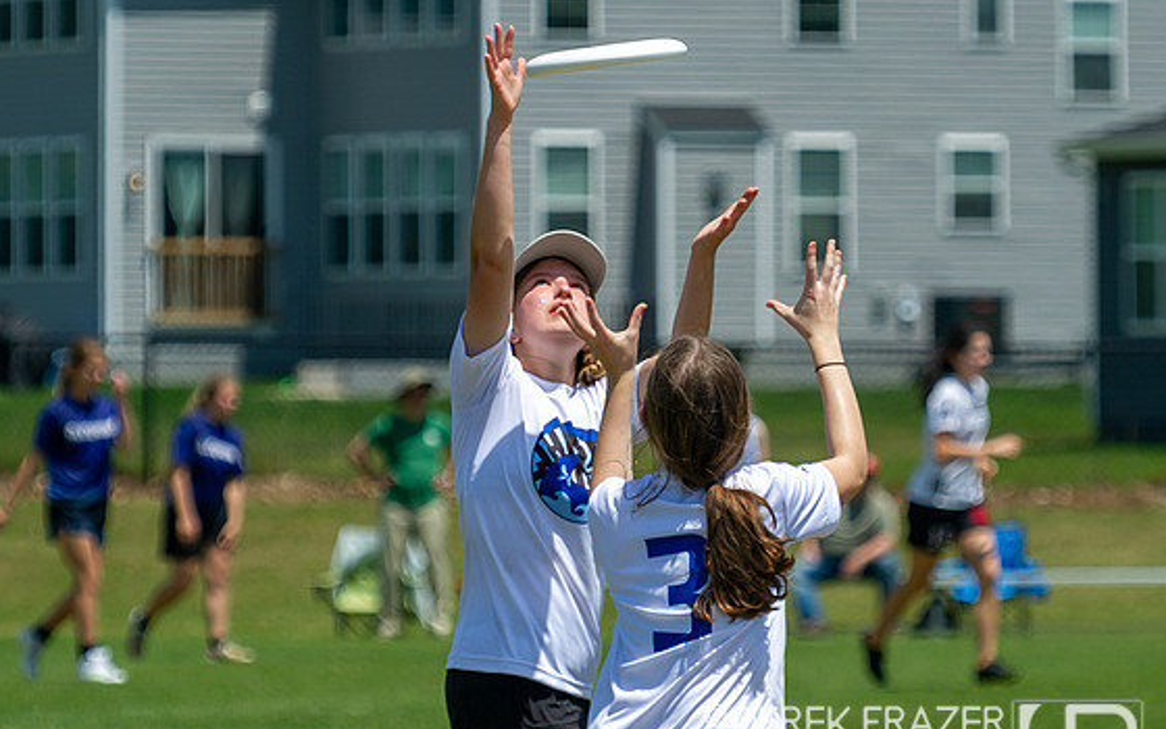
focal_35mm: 372
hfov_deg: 5.6
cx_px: 553
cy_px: 311
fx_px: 11821
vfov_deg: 3.5
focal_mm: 165
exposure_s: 1/3200
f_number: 4
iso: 280
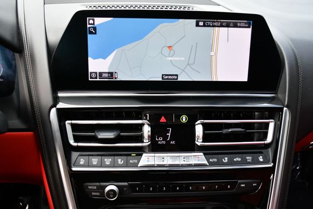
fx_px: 313
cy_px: 104
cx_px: 156
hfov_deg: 53.1
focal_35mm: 36
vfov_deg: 36.9
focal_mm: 18
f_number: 3.5
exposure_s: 1/250
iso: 450
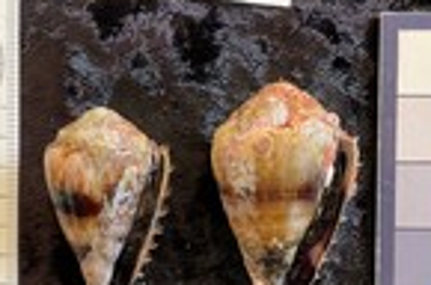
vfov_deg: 18.1
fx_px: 872
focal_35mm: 73
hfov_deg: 27.8
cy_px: 286
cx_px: 226
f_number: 1.8
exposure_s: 1/60
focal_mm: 3
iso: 50
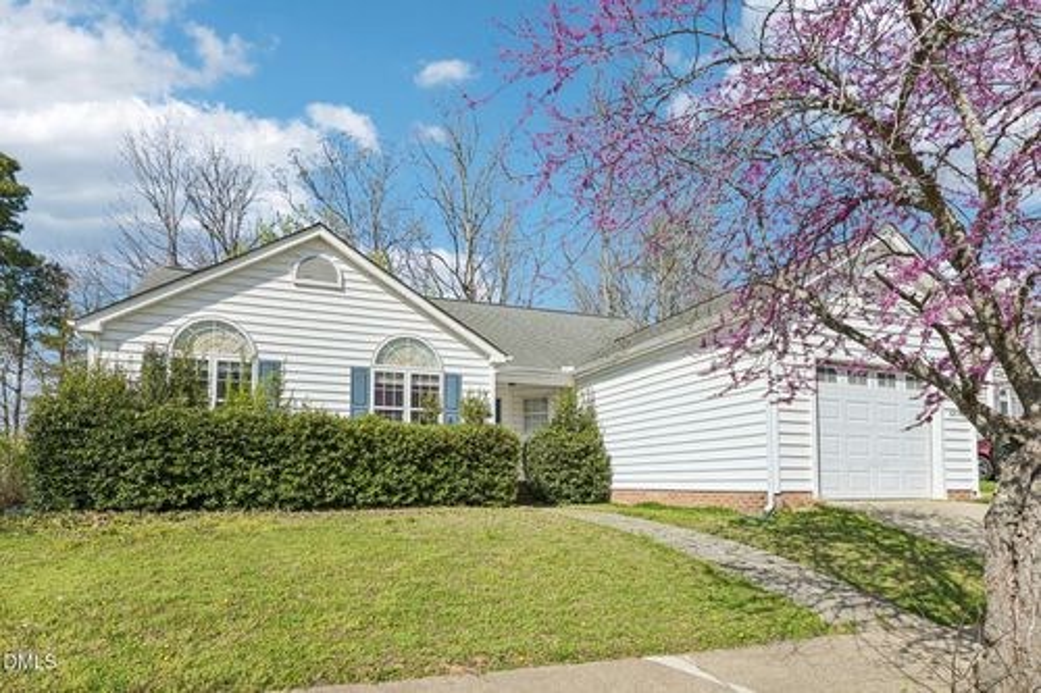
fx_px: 578
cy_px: 346
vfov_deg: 61.9
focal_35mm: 20
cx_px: 520
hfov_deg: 84.0
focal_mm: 20
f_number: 9
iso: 200
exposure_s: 1/640
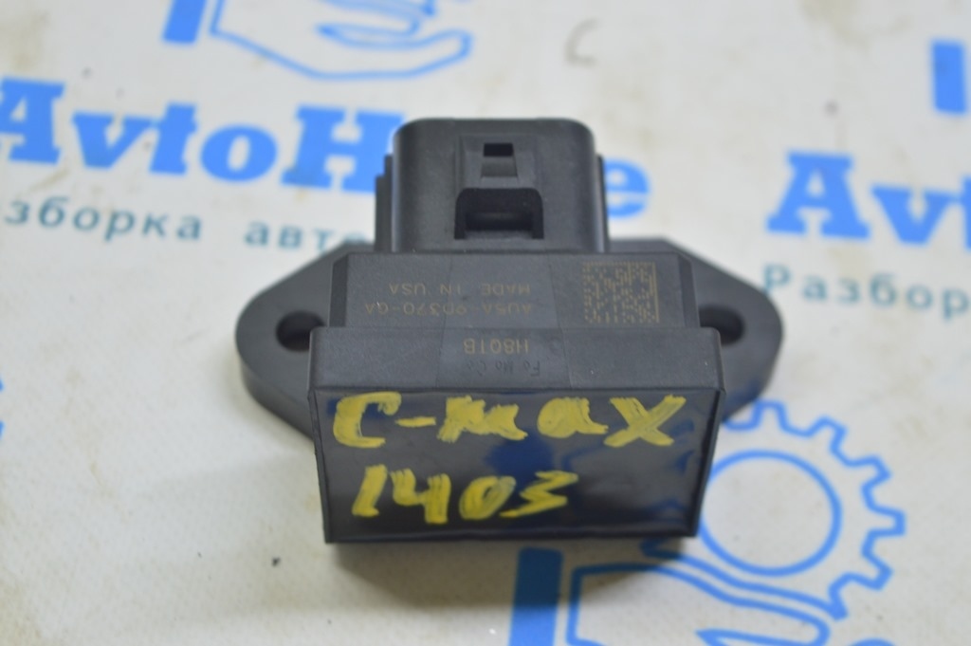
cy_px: 323
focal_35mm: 75
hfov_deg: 27.0
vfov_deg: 18.2
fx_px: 2021
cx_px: 486
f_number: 5.6
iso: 400
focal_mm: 50
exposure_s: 1/20
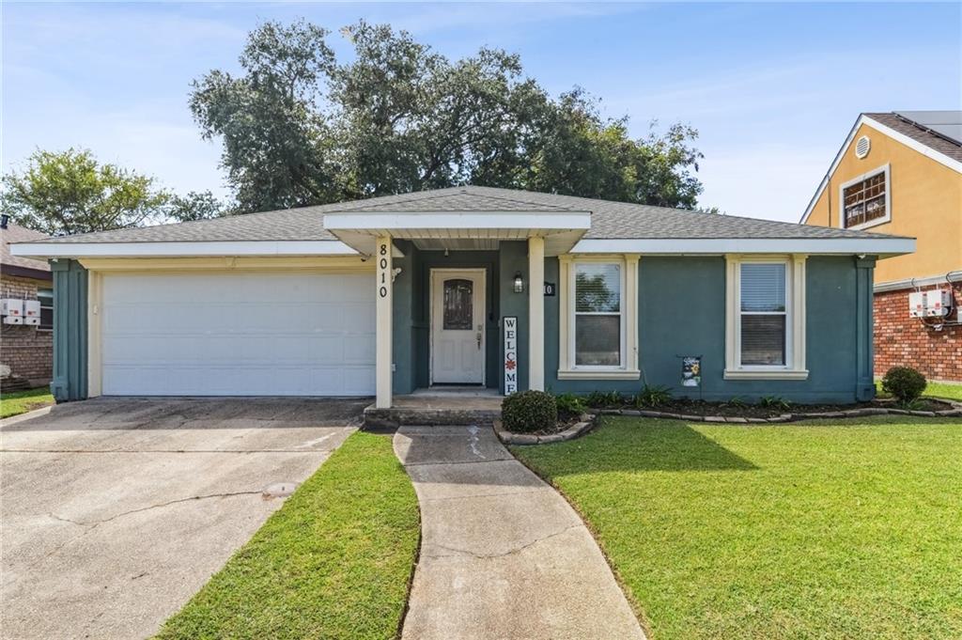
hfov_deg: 84.0
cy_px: 320
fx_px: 534
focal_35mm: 20
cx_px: 481
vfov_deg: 61.8
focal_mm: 20
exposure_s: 1/400
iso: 400
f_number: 13
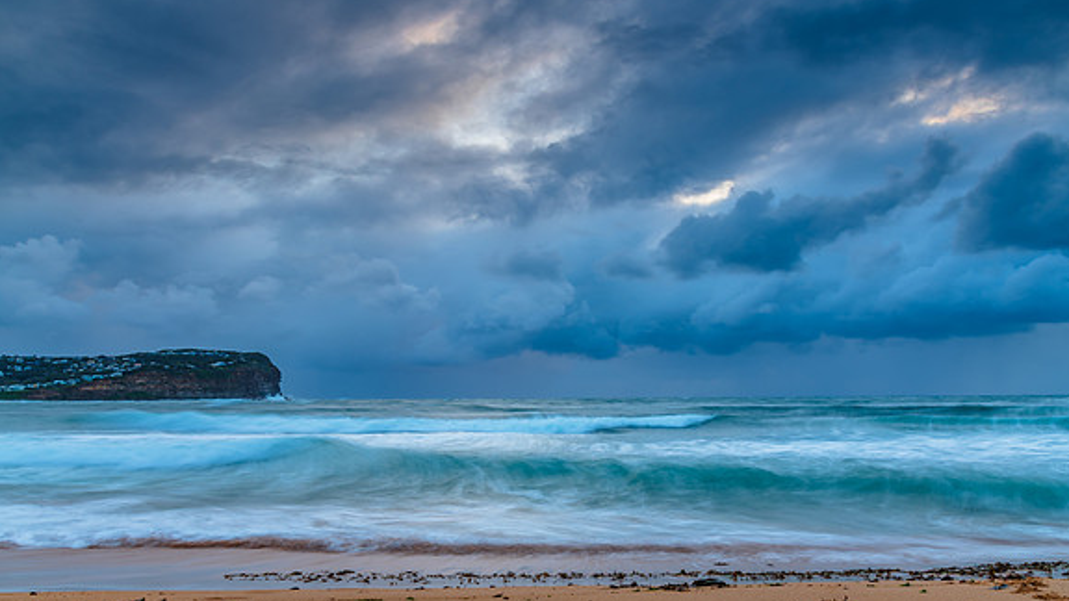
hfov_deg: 61.0
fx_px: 907
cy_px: 288
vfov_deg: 36.7
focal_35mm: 32
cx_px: 536
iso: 31
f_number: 13
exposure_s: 1.3
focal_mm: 30
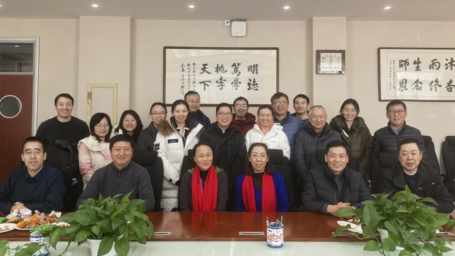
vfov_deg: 42.7
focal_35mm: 27
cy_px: 103
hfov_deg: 69.9
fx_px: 326
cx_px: 226
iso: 400
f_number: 4
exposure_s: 1/100
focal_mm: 6.98
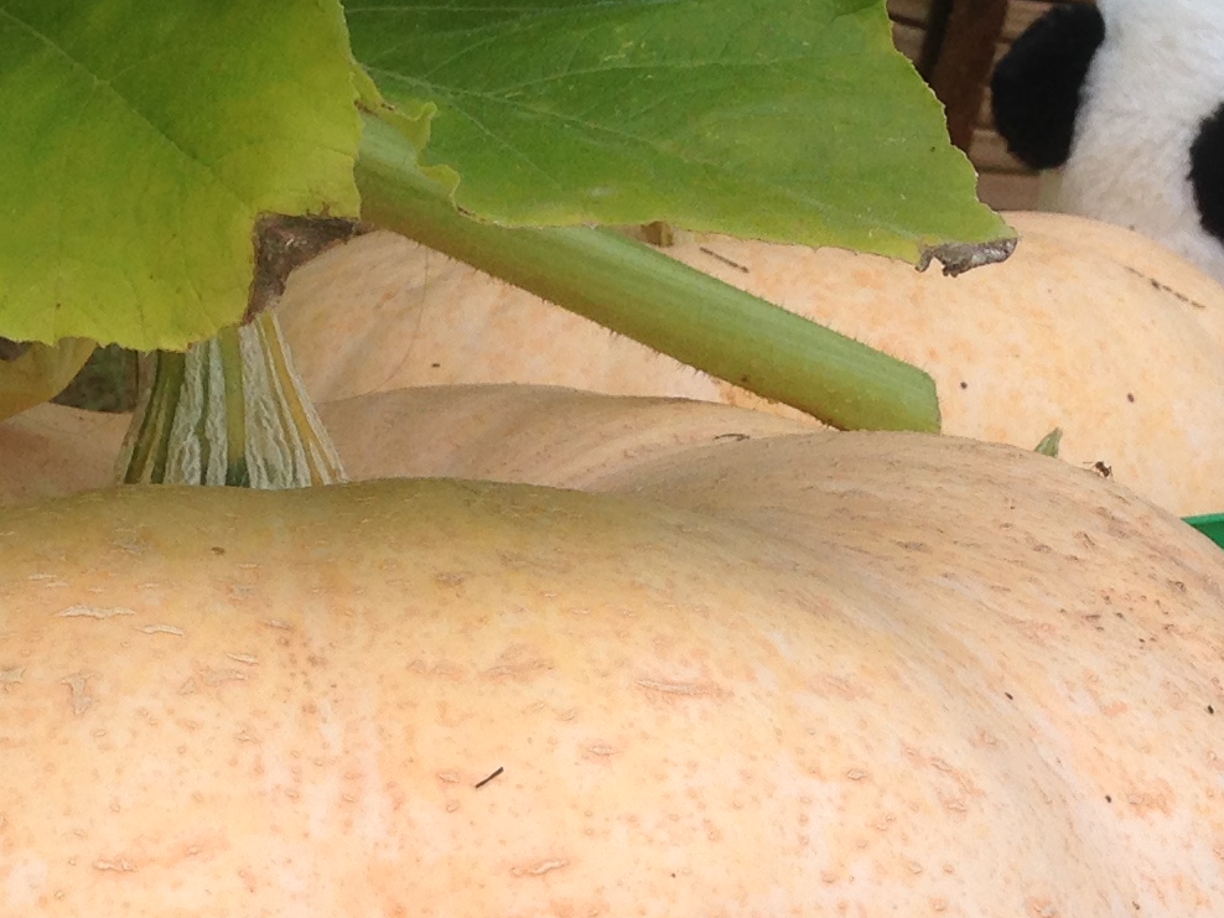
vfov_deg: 13.2
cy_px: 1151
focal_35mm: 109
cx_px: 473
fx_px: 3854
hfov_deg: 18.0
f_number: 2.4
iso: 50
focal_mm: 4.12
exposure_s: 1/775
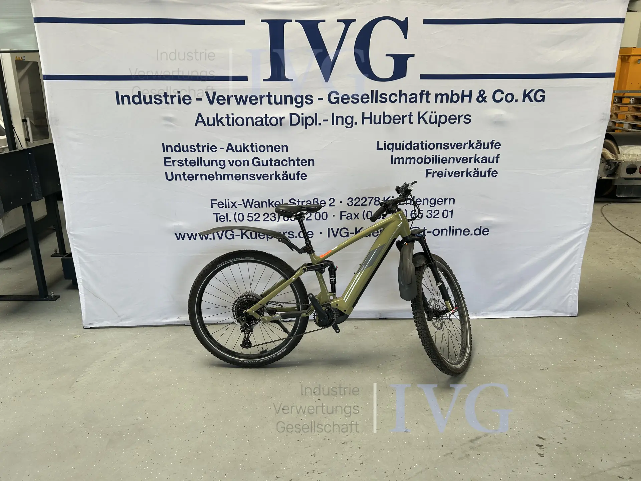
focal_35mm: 26
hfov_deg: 67.3
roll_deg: +0.3
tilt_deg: -16.7
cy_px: 240
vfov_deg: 53.1
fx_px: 481
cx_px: 320
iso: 40
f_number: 1.5
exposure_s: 1/234
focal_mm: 5.7
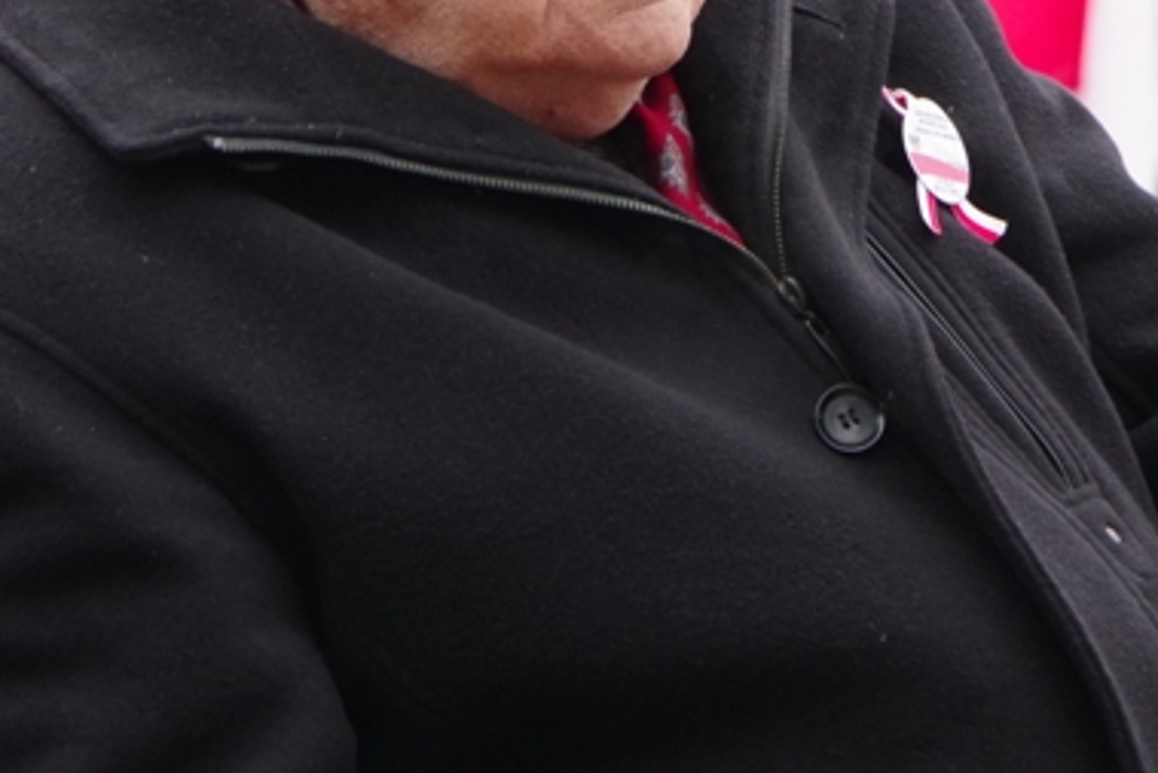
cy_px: 130
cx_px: 862
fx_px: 17569
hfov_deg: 3.8
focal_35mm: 546
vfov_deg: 2.5
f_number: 5.6
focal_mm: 135
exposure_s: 1/200
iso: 1600
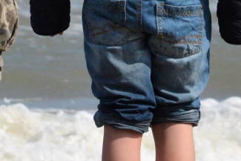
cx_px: 62
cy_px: -106
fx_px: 5838
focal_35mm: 872
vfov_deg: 1.6
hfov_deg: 2.4
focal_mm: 105
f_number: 9
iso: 800
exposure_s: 1/4000
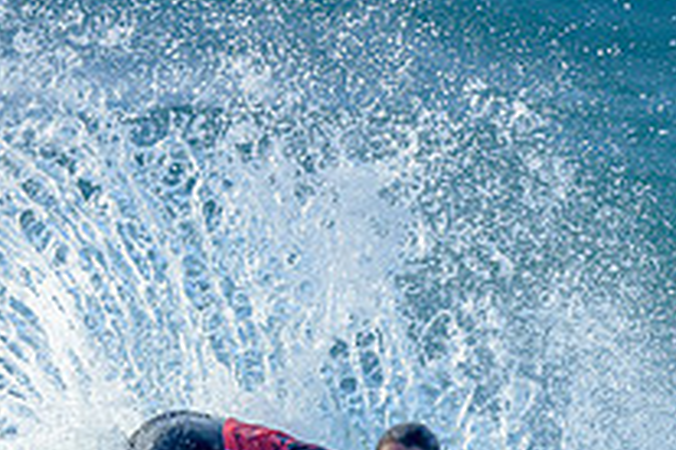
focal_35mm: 2574
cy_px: 631
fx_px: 48330
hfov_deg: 0.8
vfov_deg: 0.5
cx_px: 128
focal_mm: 800
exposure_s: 1/2000
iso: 320
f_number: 6.3
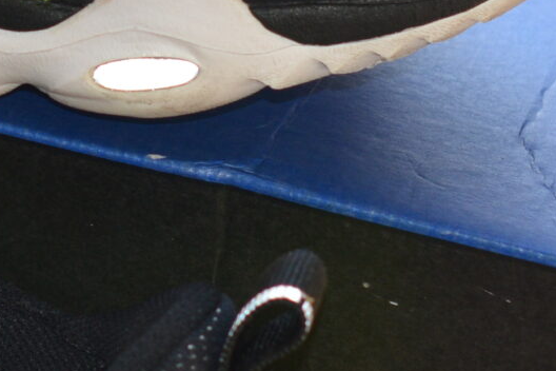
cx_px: -469
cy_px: 77
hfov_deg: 5.6
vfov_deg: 3.8
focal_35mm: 363
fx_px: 5606
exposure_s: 1/125
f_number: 4
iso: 180
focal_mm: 50
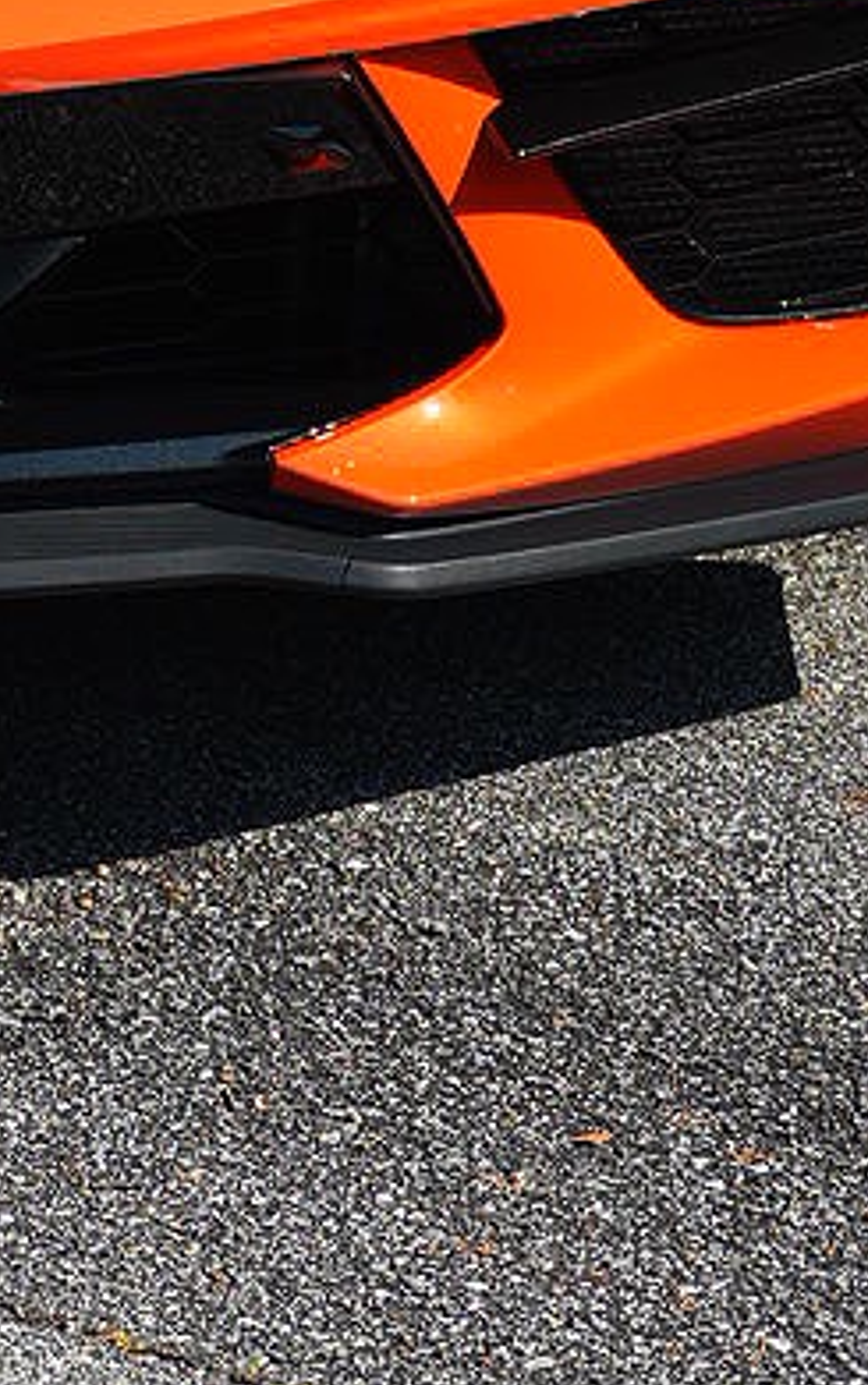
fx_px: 8274
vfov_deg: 9.4
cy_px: -418
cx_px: -482
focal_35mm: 219
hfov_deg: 5.9
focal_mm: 35
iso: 125
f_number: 2.8
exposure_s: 1/500
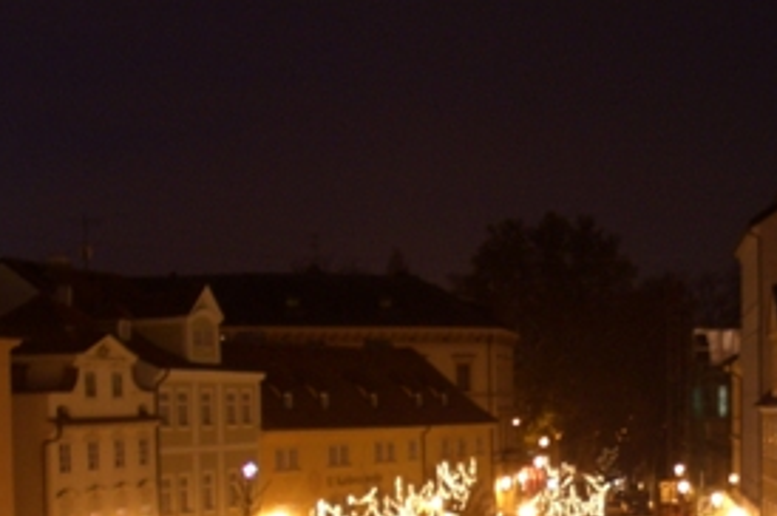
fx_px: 1703
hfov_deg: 25.3
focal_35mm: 79
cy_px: 588
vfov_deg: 16.6
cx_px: 601
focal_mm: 5.8
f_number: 2.6
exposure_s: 2
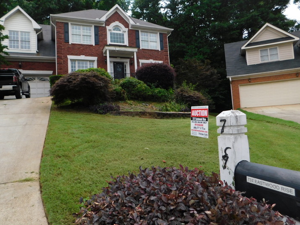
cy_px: 112
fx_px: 217
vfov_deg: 54.9
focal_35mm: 25
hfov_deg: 69.3
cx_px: 142
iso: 125
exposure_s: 1/640
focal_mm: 4
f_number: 3
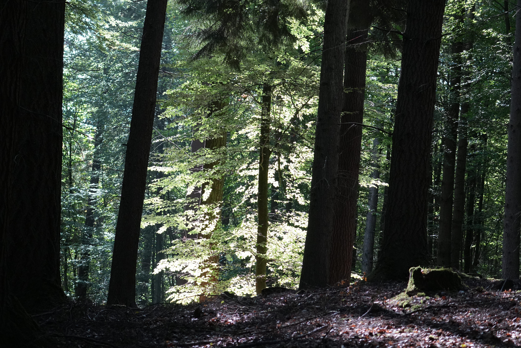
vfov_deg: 13.0
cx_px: 260
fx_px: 1519
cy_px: 174
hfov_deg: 19.5
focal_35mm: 105
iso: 2000
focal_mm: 70
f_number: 5.6
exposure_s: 1/500
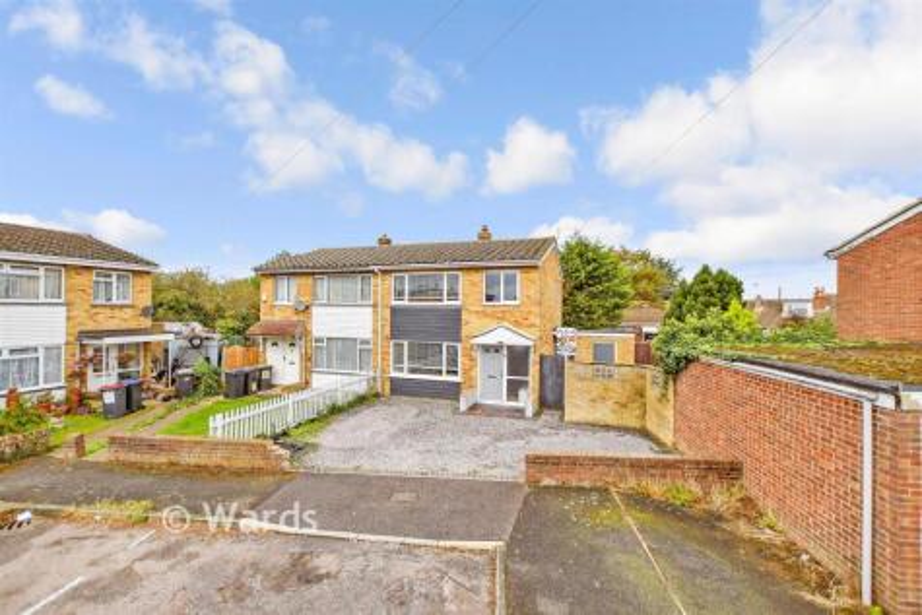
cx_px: 461
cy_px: 308
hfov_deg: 100.4
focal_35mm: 15
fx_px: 384
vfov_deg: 77.4
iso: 400
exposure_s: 1/4000
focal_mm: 10
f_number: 3.5
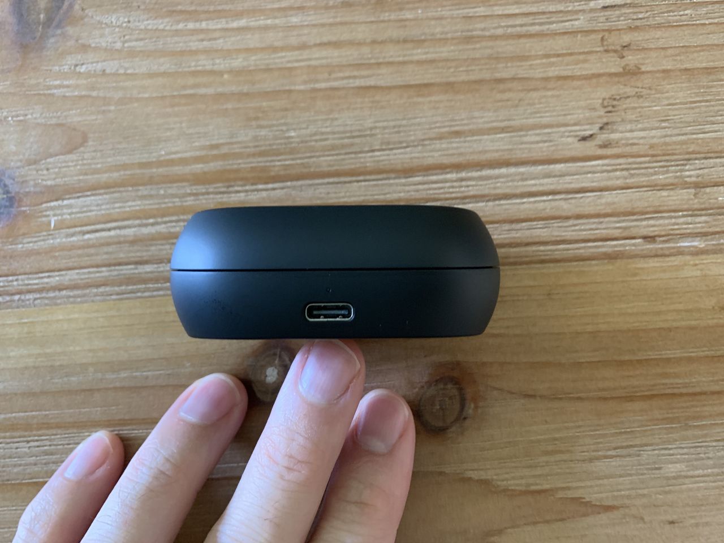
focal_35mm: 26
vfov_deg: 53.1
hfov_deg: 67.3
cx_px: 362
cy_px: 272
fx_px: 544
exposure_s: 1/36
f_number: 1.8
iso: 400
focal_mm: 4.25
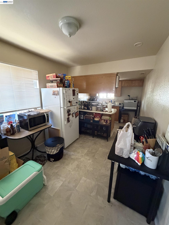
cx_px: 84
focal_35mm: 14
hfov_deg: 85.7
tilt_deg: -12.5
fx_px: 91
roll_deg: -2.0
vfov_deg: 102.1
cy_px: 112
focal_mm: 2.22
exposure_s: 1/60
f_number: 2.2
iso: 1250
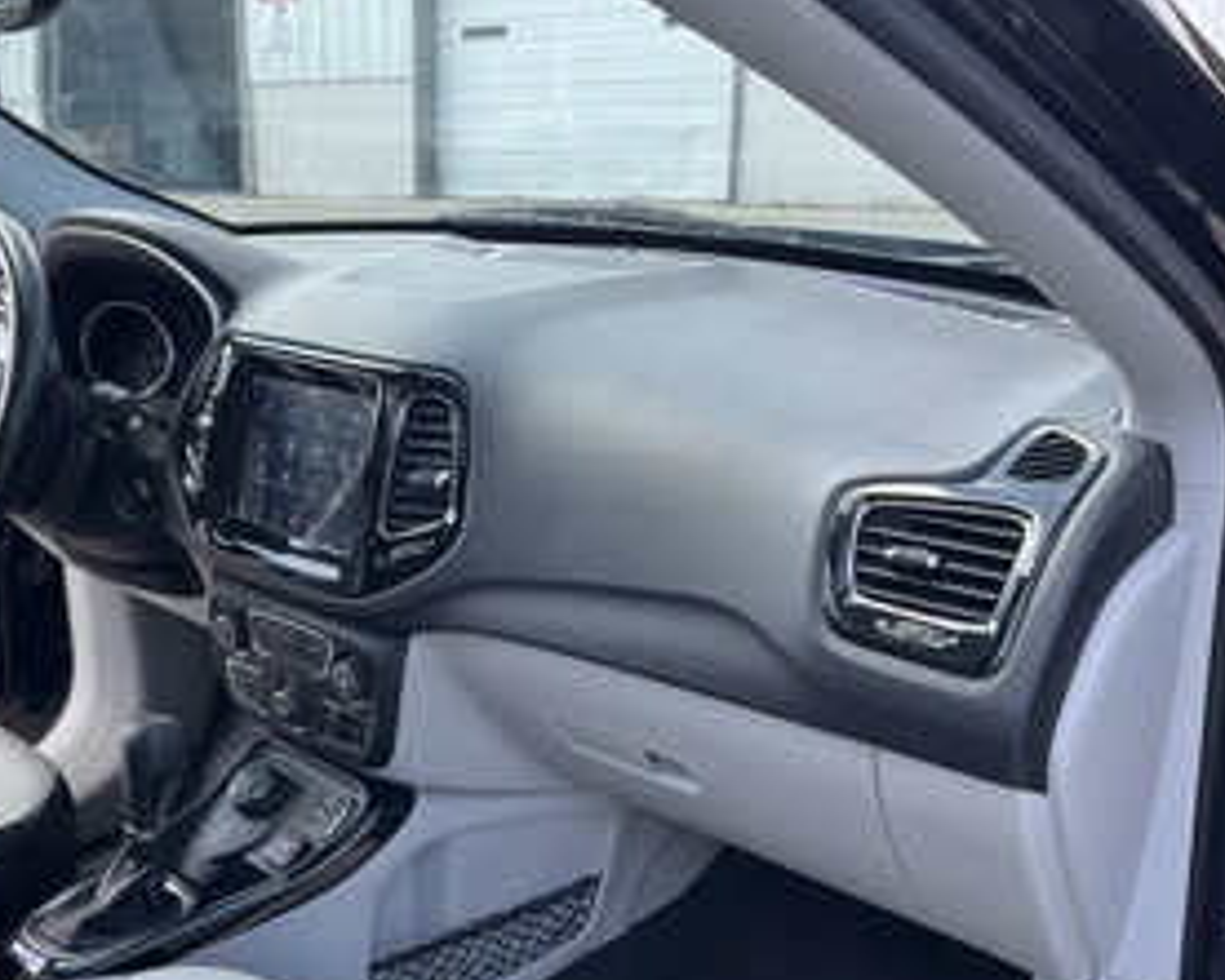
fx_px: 1487
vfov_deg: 36.2
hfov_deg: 44.4
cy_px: 647
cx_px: 466
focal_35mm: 41
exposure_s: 1/145
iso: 20
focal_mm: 3
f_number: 1.8
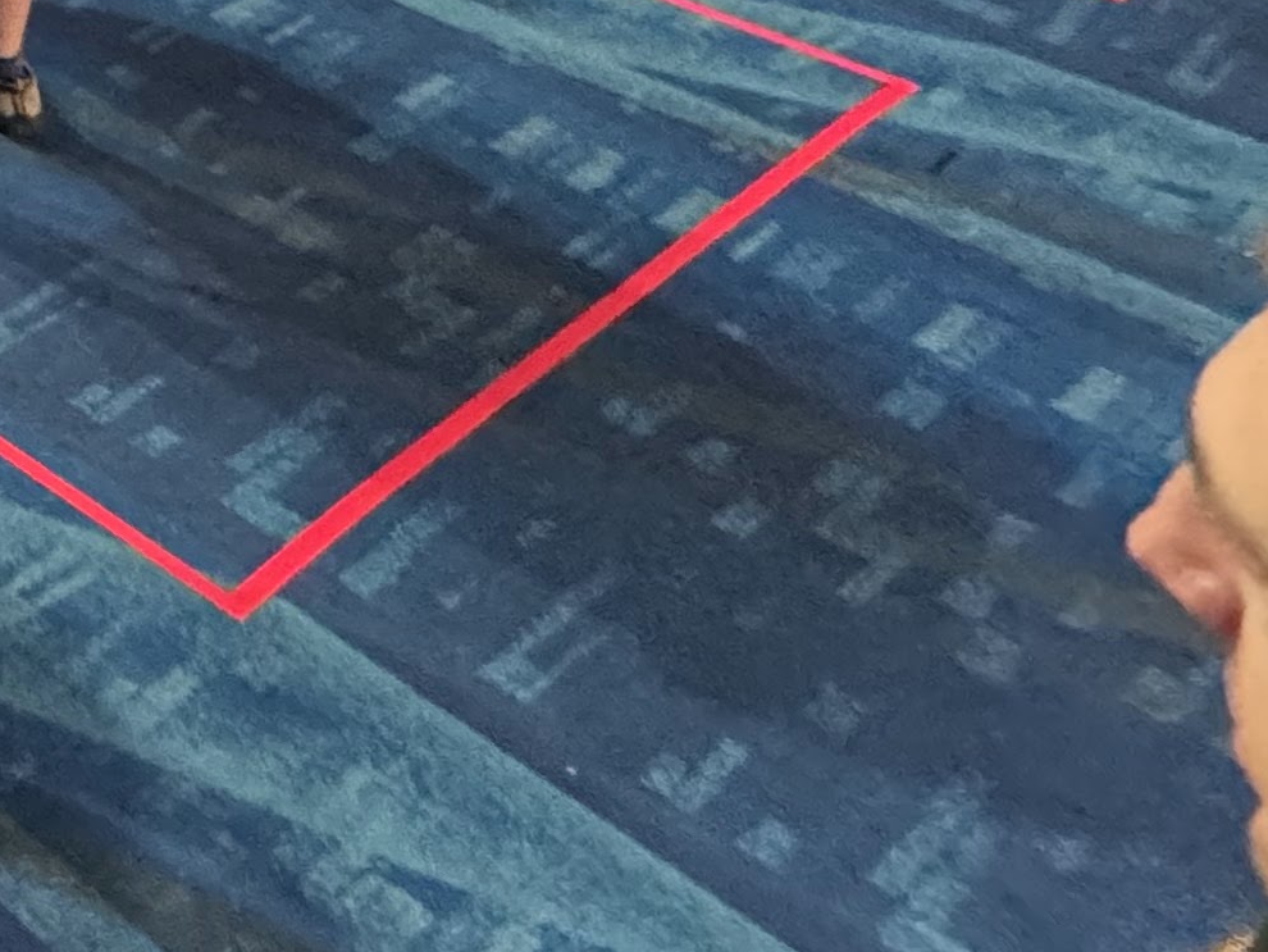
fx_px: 2088
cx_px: -1169
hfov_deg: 20.2
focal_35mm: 57
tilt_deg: -8.9
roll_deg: +4.1
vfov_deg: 18.4
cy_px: -883
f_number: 2.2
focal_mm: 2.22
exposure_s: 1/41
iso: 400
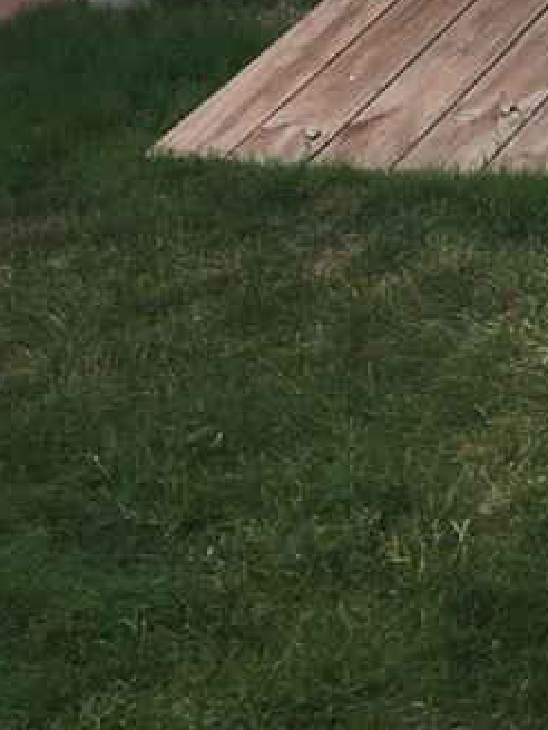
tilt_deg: -4.4
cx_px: 924
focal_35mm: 106
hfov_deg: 12.9
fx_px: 2237
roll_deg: -0.5
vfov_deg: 16.9
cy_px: -336
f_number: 2.2
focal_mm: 4.15
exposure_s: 1/670
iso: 32
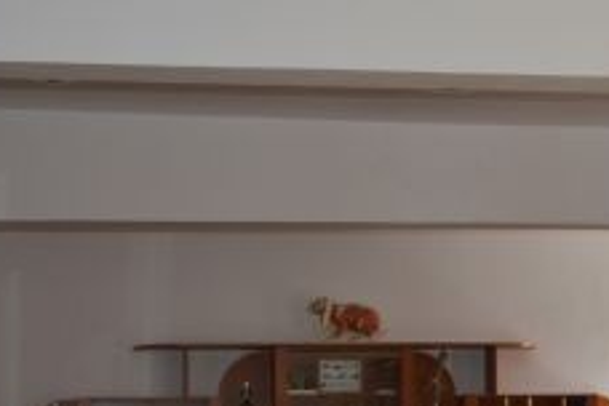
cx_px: 518
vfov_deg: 13.4
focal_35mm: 101
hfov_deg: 19.9
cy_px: 354
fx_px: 1708
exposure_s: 1/125
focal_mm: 24
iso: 400
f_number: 4
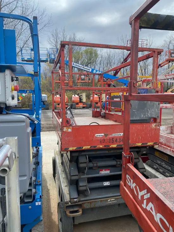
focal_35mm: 26
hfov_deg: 53.1
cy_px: 116
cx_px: 87
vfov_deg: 67.3
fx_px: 174
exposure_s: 1/981
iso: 32
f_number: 1.8
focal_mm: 4.25
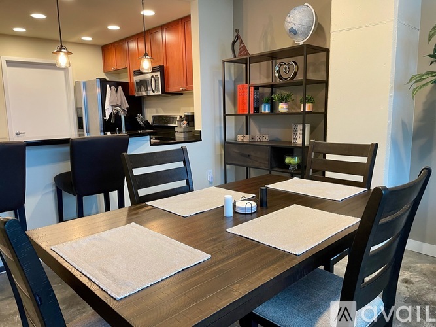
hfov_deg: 67.3
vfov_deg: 53.0
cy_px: 164
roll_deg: +1.3
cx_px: 218
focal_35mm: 26
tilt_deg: -8.8
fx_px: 327
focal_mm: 4.2
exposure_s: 1/60
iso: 160
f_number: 1.6
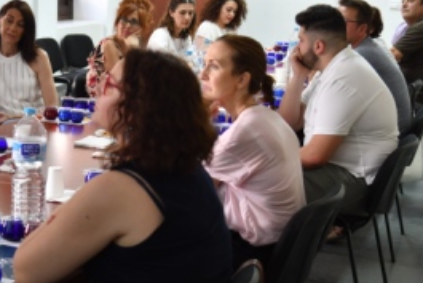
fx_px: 893
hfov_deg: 26.5
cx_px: 139
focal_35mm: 76
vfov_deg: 18.0
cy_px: 130
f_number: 2.8
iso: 500
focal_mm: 30
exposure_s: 1/60
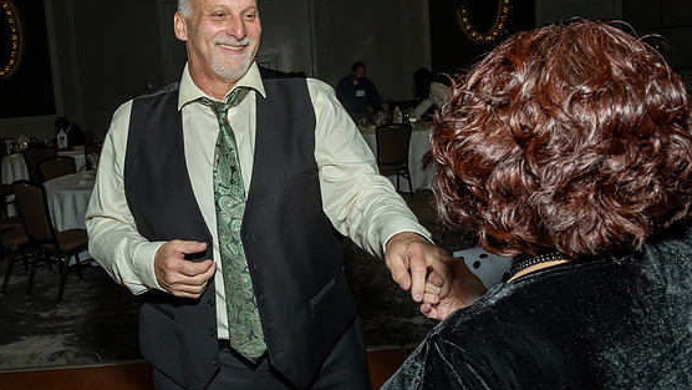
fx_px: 771
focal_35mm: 42
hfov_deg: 48.0
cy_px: 186
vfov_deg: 28.4
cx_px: 275
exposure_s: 1/250
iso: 1000
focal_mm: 22
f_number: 7.1
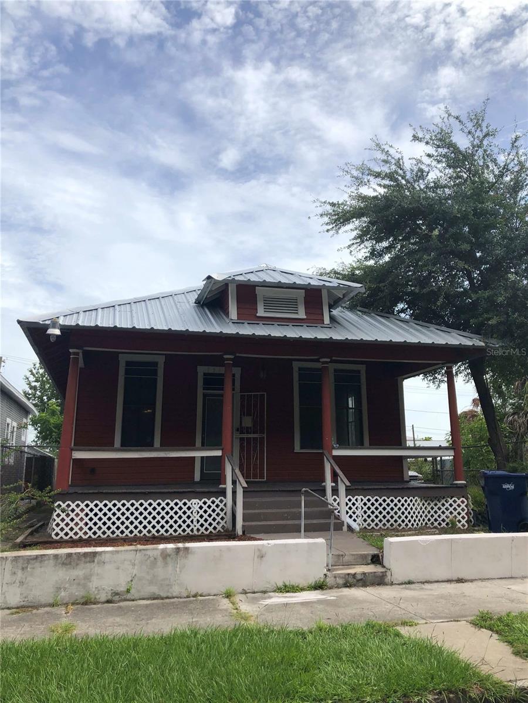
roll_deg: +0.2
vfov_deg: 63.4
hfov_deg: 49.7
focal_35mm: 28
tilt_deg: +13.1
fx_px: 569
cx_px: 264
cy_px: 352
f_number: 1.8
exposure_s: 1/2024
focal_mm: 4
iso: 20
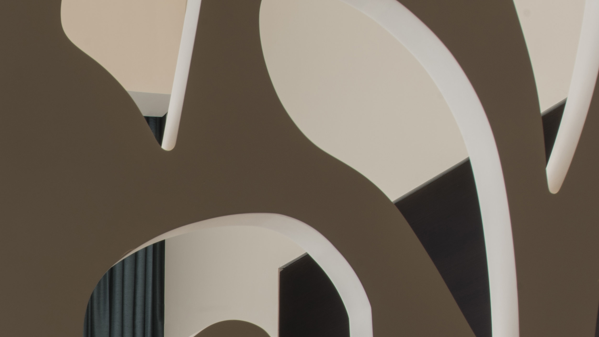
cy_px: 575
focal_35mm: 74
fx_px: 1175
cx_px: -265
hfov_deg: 23.6
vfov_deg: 14.6
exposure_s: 1/1.67
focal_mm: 24
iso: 31
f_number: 16
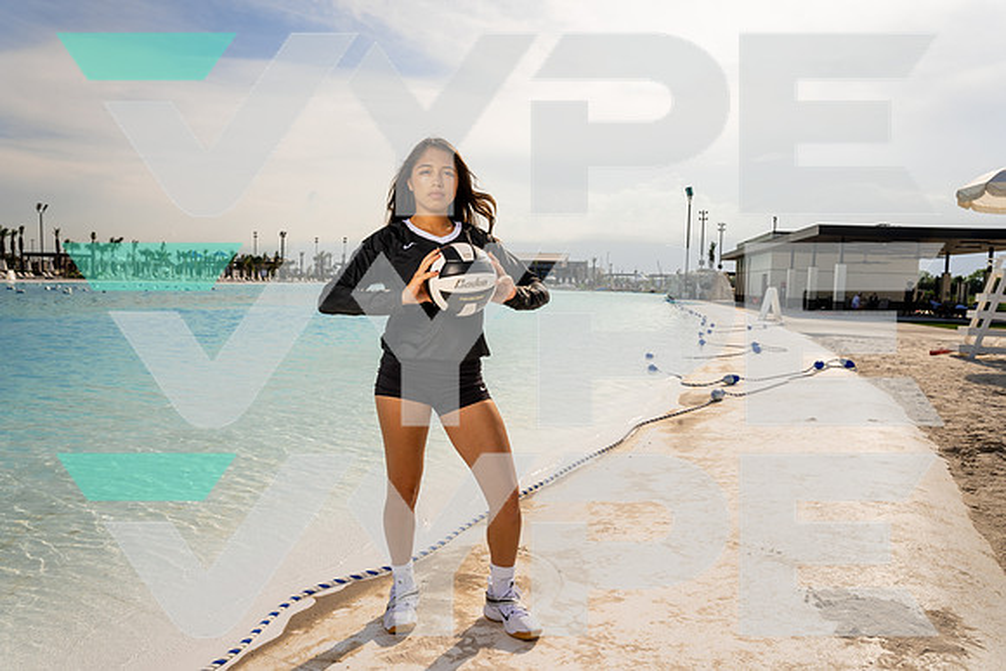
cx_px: 503
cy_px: 336
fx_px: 671
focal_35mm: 24
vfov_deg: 53.2
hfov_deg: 73.7
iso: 250
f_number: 13
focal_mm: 24
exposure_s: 1/250
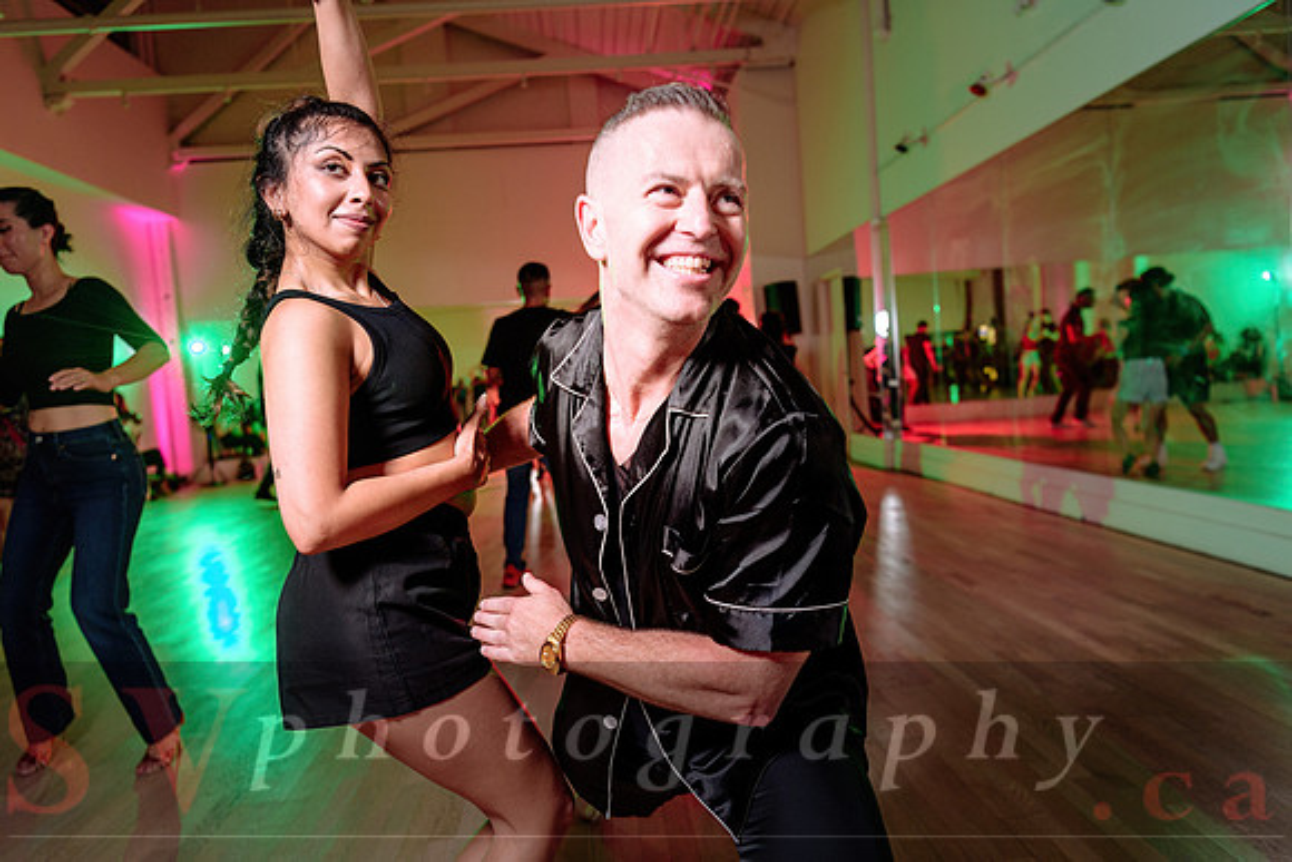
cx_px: 646
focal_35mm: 24
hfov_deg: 73.7
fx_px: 861
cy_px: 431
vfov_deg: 53.2
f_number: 2.8
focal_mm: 24
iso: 800
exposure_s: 1/100
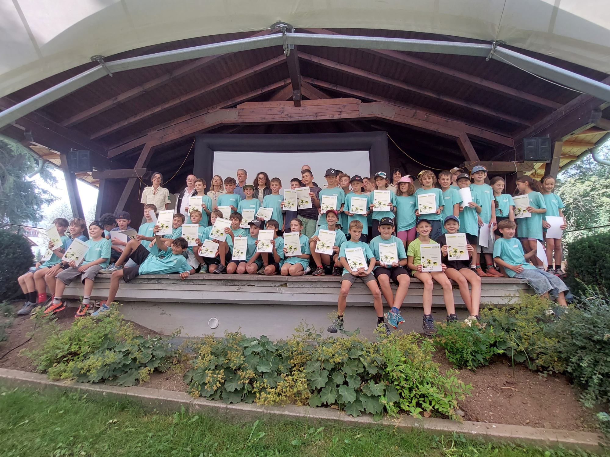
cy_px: 228
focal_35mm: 13
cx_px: 305
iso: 64
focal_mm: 1.74
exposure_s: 1/100
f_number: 2.2
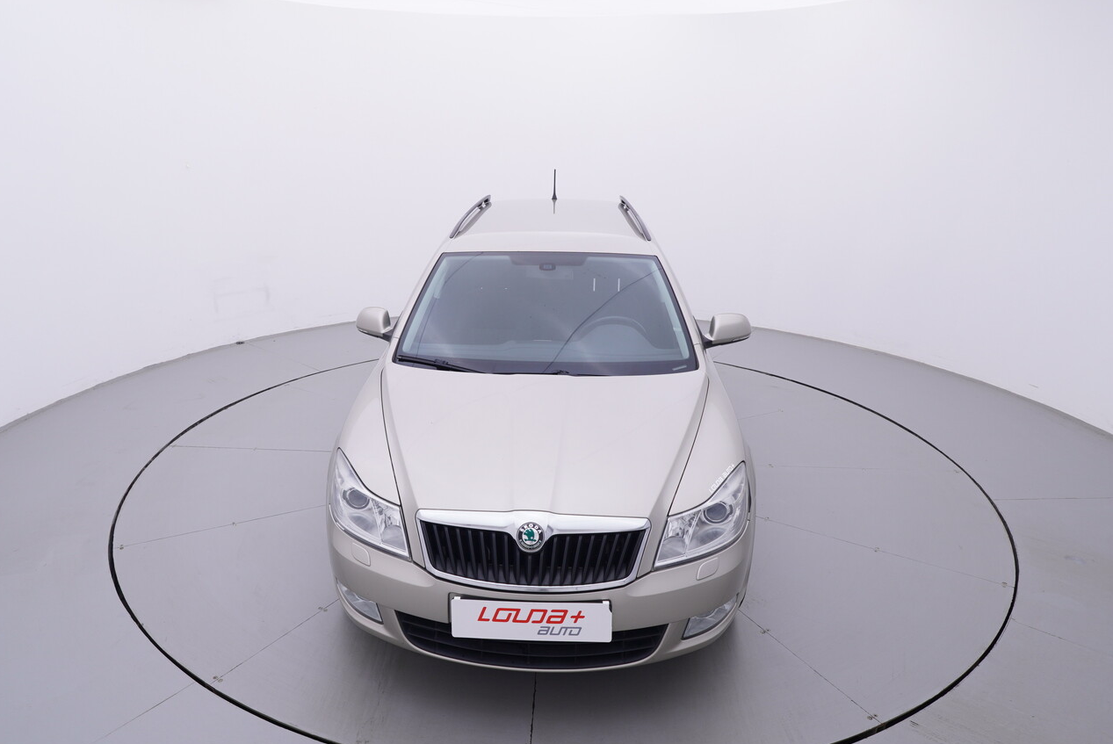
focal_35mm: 26
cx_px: 496
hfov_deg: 70.0
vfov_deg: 50.4
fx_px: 791
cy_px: 385
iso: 200
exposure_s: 1/80
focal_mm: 15
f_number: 5
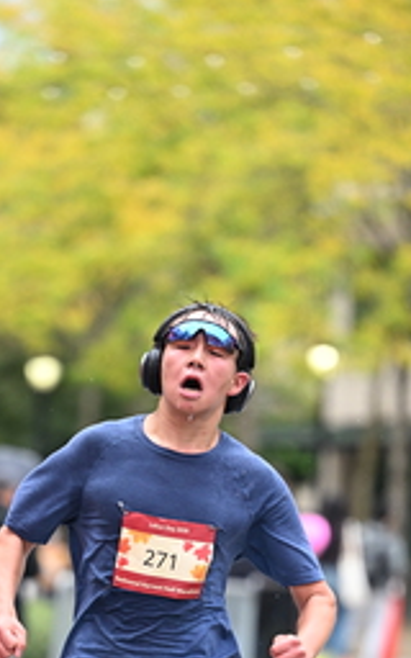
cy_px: 686
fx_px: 5878
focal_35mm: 328
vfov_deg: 6.4
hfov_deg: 4.0
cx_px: 117
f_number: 2.8
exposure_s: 1/1600
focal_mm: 150
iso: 1250
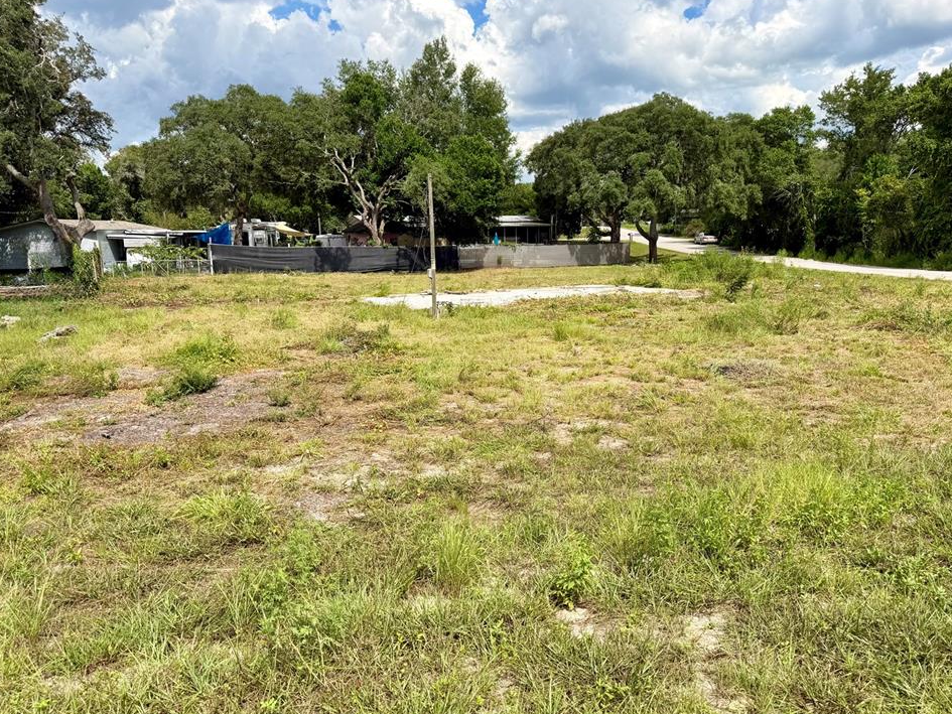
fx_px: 715
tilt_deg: -10.8
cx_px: 493
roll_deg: +0.5
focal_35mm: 26
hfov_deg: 67.3
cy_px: 358
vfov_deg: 53.1
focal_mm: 6.76
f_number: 1.78
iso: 80
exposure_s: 1/3584
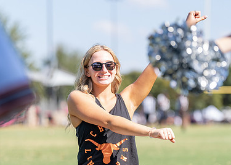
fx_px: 1389
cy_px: 113
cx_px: 117
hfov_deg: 9.5
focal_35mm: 212
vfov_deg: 6.8
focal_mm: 129
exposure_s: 1/1250
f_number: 2.8
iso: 160
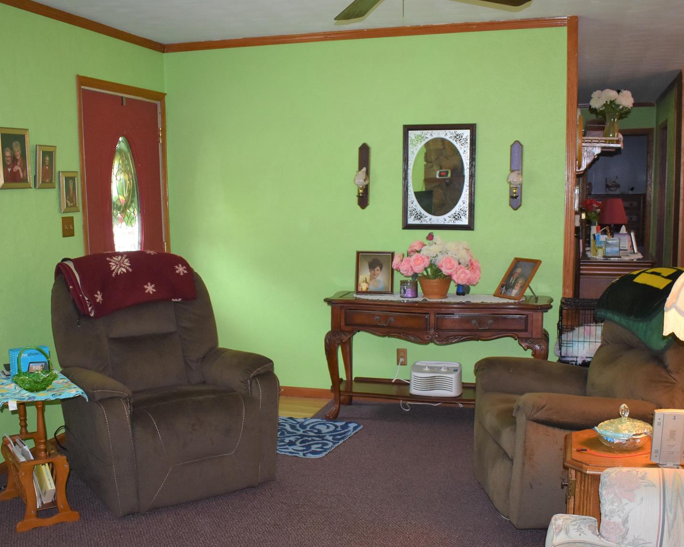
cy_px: 311
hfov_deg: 50.3
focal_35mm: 36
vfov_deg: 41.1
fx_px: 729
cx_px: 328
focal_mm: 18
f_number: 3.5
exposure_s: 1/125
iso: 1000
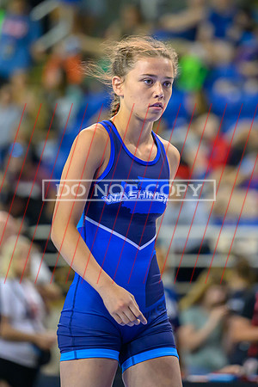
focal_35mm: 329
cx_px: 137
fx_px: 3539
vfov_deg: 6.3
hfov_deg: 4.2
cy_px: 160
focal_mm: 185
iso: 4000
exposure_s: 1/800
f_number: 2.8
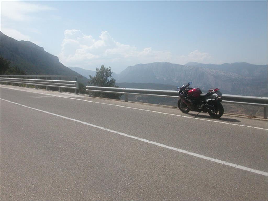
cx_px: 134
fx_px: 286
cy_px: 100
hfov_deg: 50.1
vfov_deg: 38.7
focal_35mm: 37
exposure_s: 1/982
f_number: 4.5
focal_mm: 5.6
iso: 100
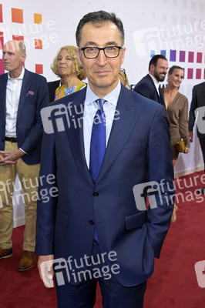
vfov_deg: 46.4
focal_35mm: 42
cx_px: 102
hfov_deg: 31.8
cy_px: 154
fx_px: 359
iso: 500
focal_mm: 42
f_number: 7.1
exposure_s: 1/160
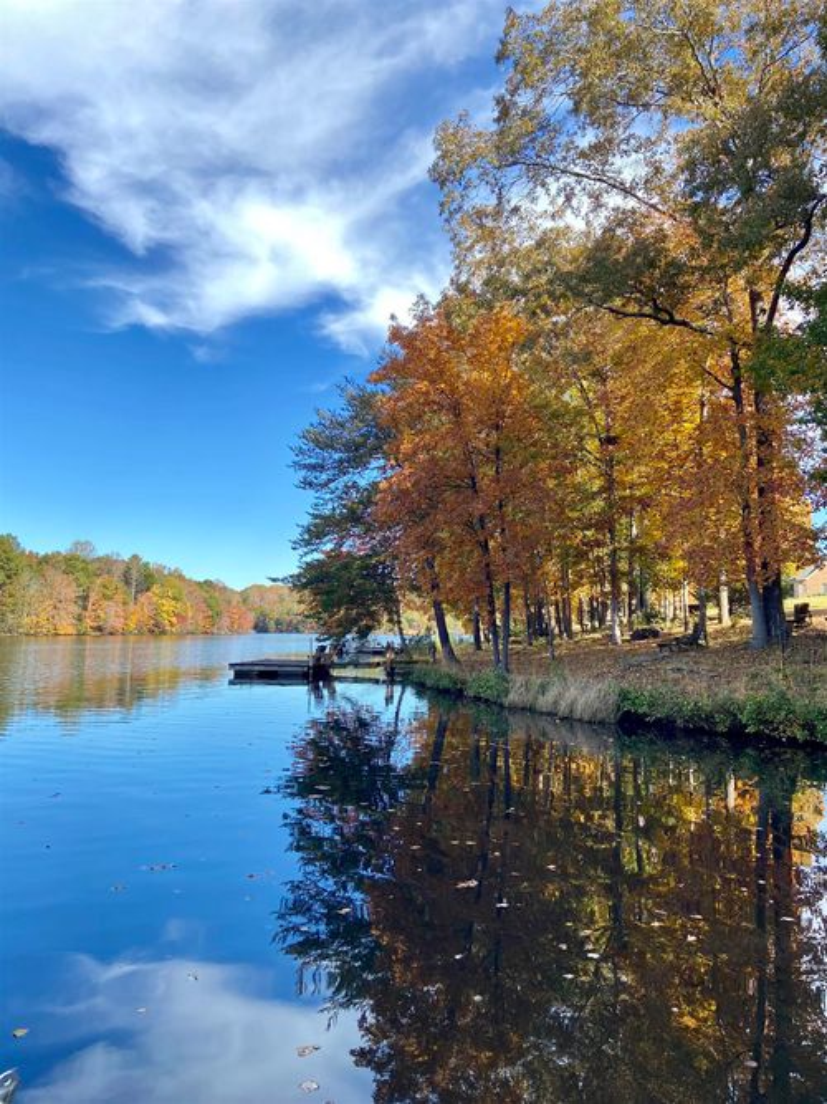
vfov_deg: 67.3
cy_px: 552
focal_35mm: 26
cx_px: 414
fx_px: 828
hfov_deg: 53.0
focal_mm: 4.25
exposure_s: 1/363
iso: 32
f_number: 1.8
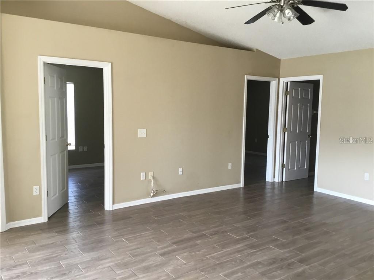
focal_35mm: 31
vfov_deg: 45.4
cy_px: 140
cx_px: 187
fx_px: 335
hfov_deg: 58.4
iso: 64
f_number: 2.4
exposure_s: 1/30
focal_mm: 3.3
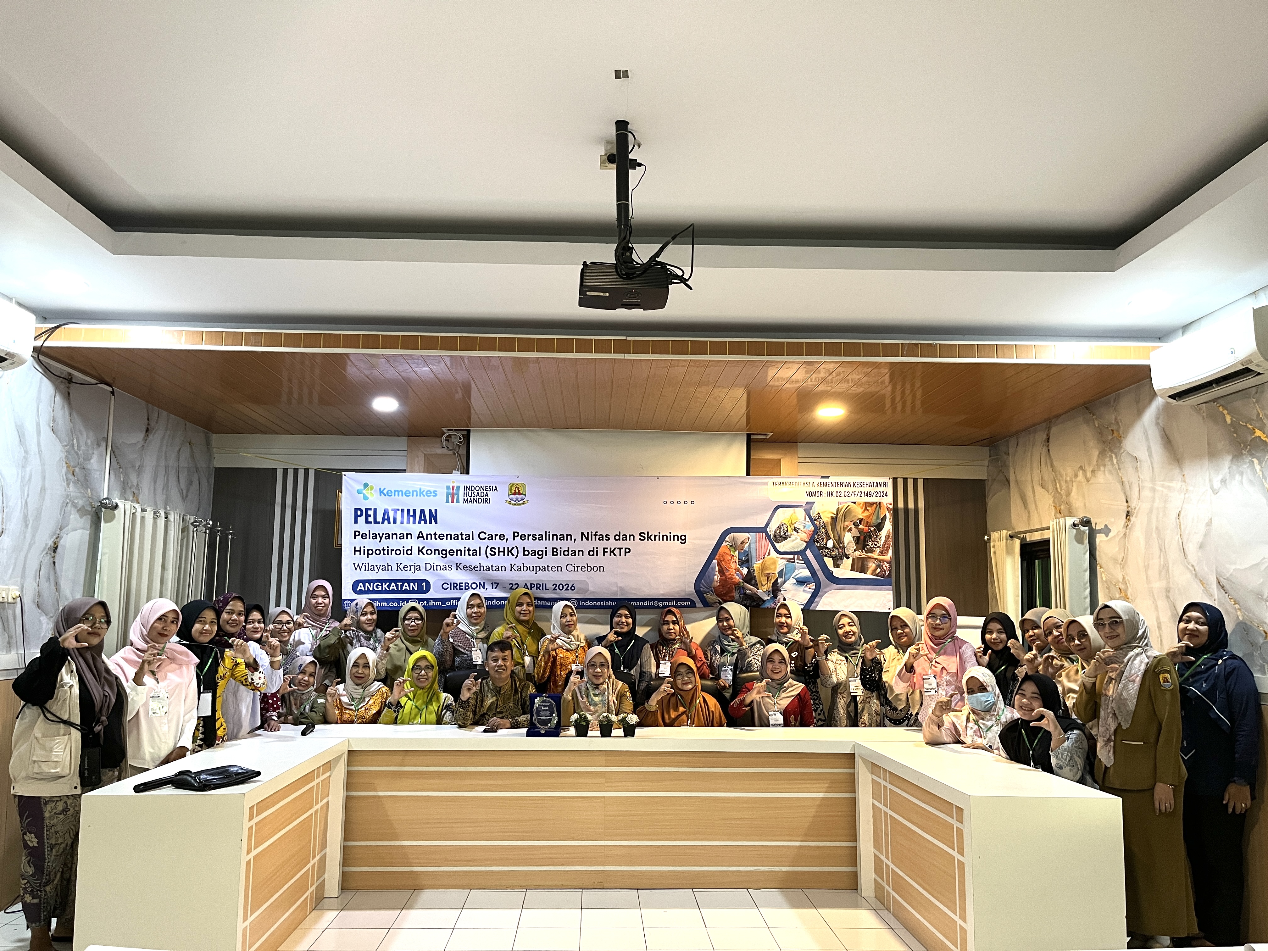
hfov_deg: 67.3
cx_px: 634
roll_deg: -0.6
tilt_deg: +7.7
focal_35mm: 26
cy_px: 476
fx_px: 952
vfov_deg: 53.1
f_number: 1.6
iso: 250
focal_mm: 5.1
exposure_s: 1/50
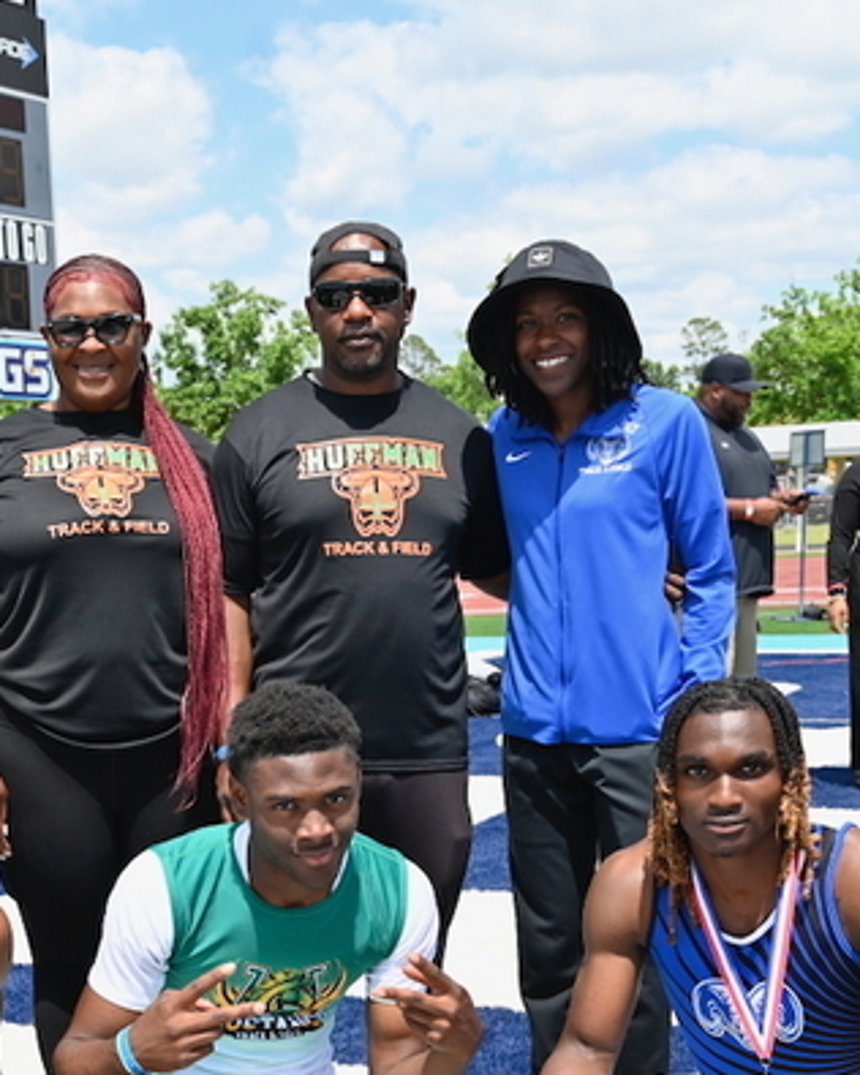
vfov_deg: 31.9
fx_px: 1814
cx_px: 239
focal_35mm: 57
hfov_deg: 26.4
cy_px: 893
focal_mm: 24
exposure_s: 1/320
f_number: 6.3
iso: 100
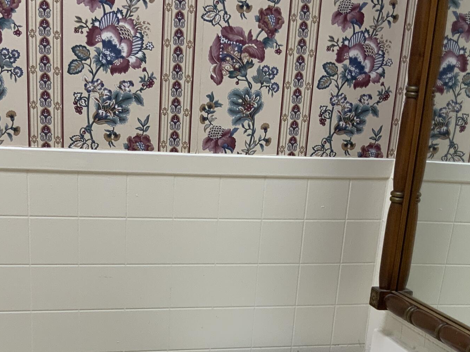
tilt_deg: -19.6
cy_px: 383
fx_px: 883
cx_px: 226
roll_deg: -4.6
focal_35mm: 65
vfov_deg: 21.5
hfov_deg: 29.8
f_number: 1.8
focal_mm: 3
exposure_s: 1/120
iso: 64
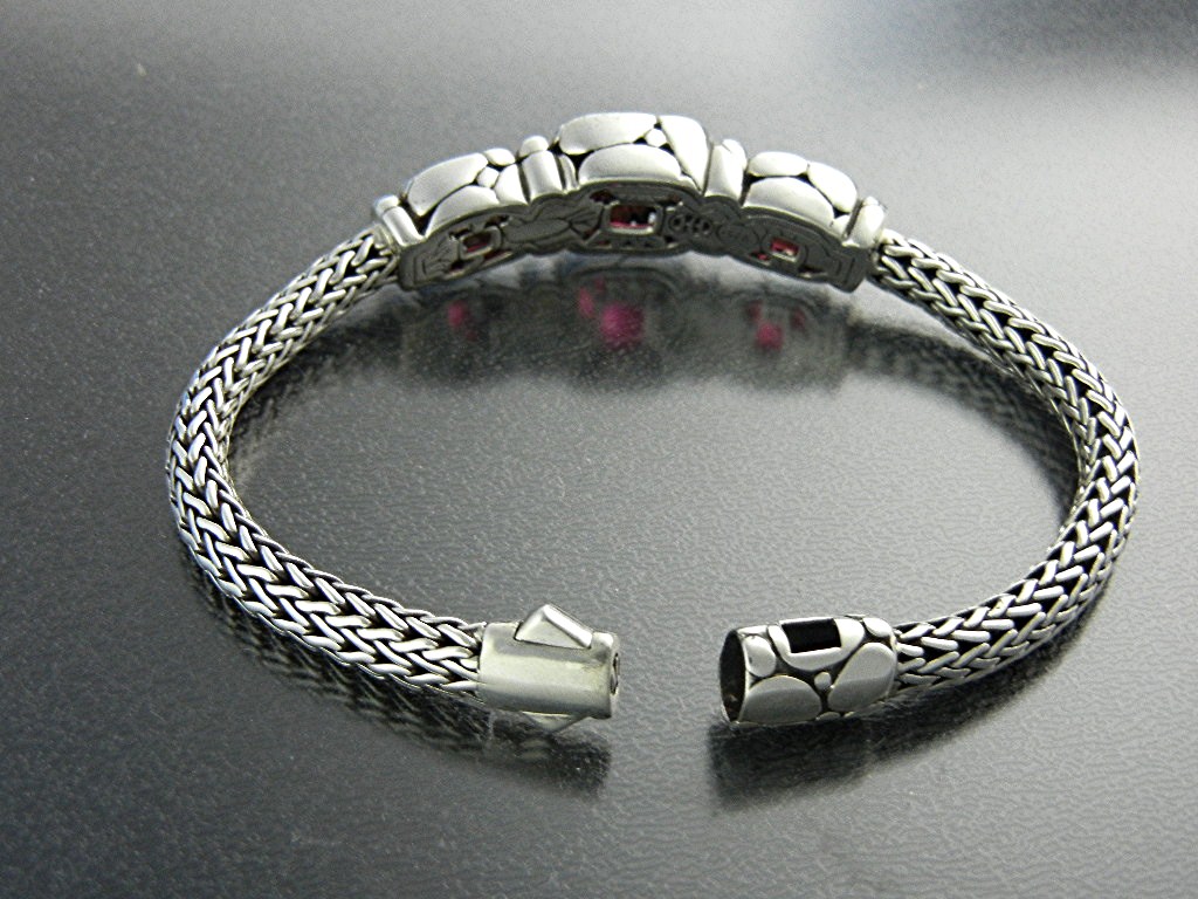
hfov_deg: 36.8
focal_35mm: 52
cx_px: 599
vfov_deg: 28.0
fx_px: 1800
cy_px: 450
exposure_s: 1/21.8
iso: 400
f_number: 3.9
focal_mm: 9.3
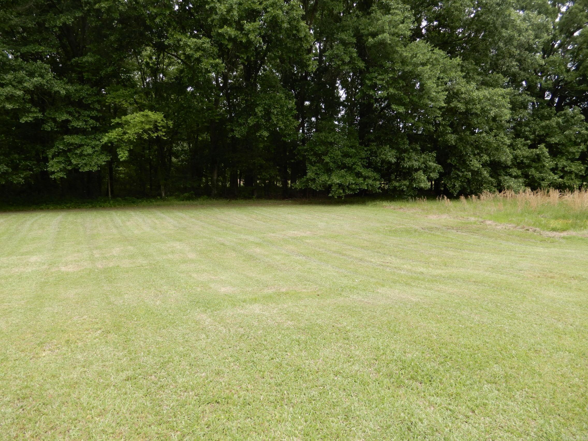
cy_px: 220
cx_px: 294
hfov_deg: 71.6
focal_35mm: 24
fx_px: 408
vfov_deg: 56.8
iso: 80
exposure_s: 1/320
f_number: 3.4
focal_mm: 4.3
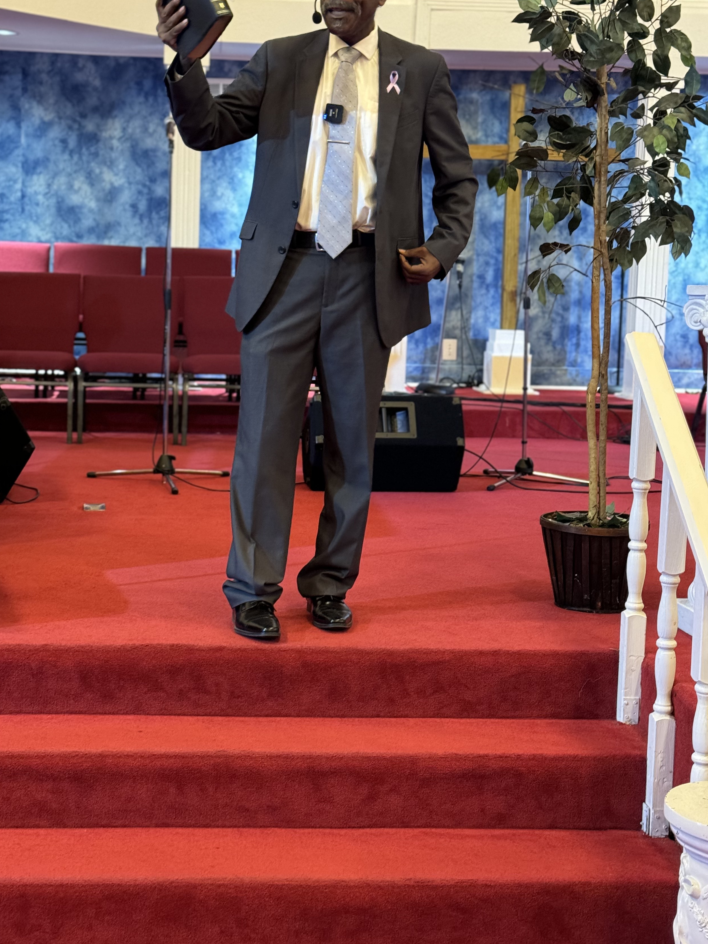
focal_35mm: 58
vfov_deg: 33.2
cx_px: 285
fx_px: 1582
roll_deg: +0.2
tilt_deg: -4.6
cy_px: 402
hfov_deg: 25.2
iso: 400
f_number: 1.78
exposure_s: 1/30
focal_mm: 6.76
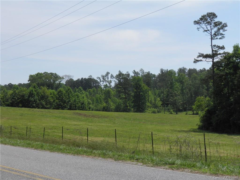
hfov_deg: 31.2
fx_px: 430
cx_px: 120
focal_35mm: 62
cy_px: 90
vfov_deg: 23.7
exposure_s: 1/400
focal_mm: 11.2
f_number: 6
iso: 50
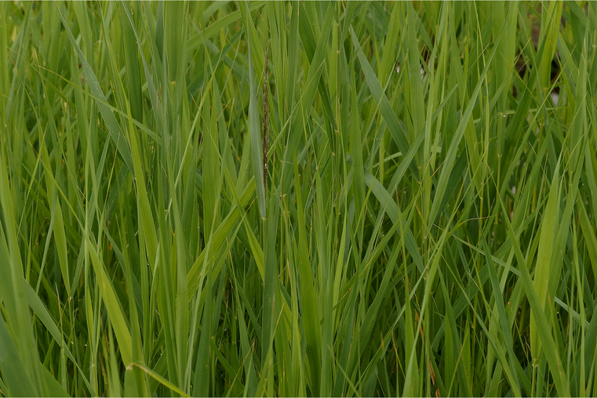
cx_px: 298
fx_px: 2487
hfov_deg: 13.7
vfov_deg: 9.1
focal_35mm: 150
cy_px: 199
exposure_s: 1/160
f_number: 13
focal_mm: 100
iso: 500
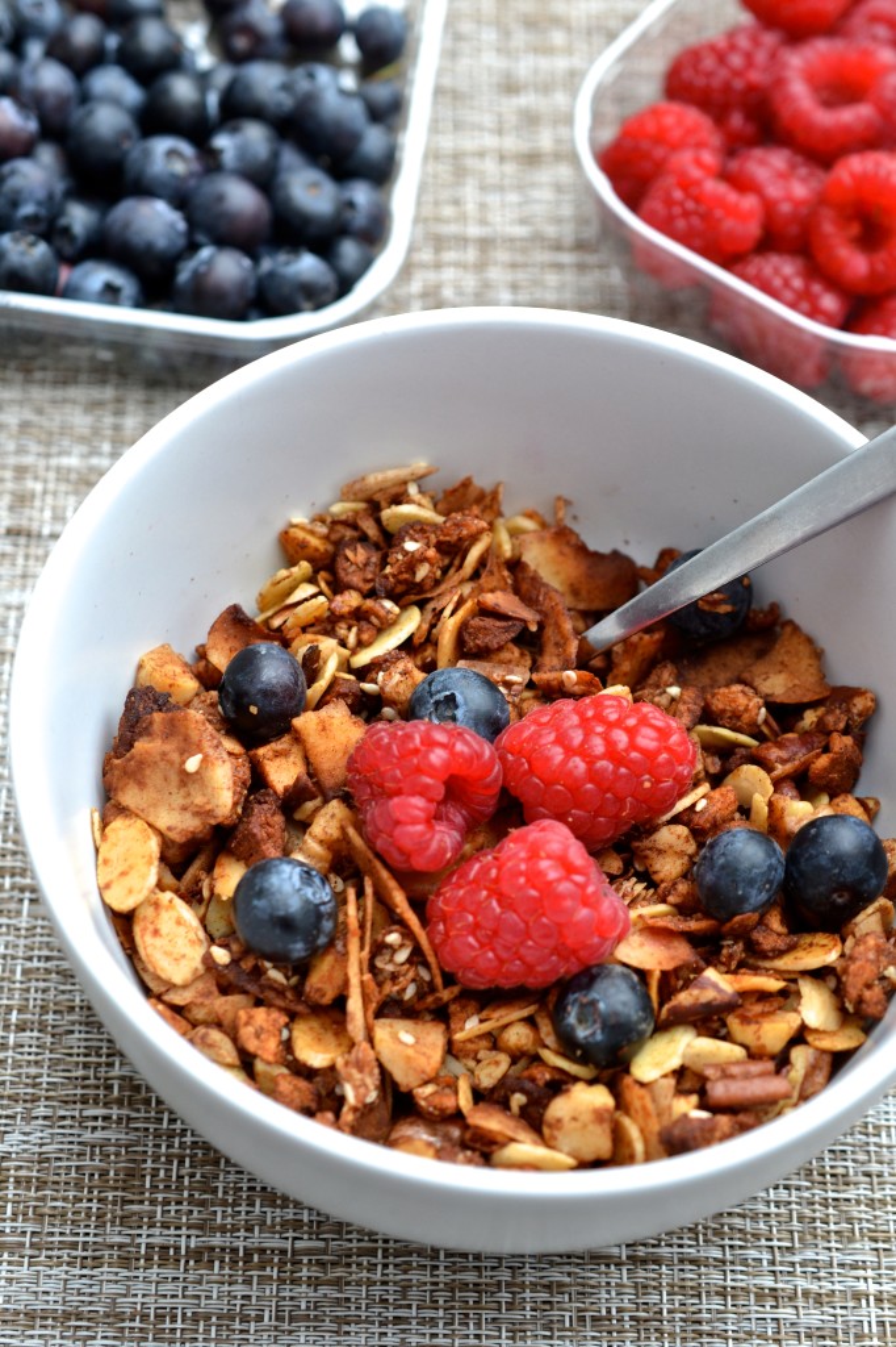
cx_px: 448
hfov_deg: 22.6
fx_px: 2241
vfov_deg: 33.4
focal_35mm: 60
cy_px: 674
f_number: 5.6
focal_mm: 40
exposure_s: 1/125
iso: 400
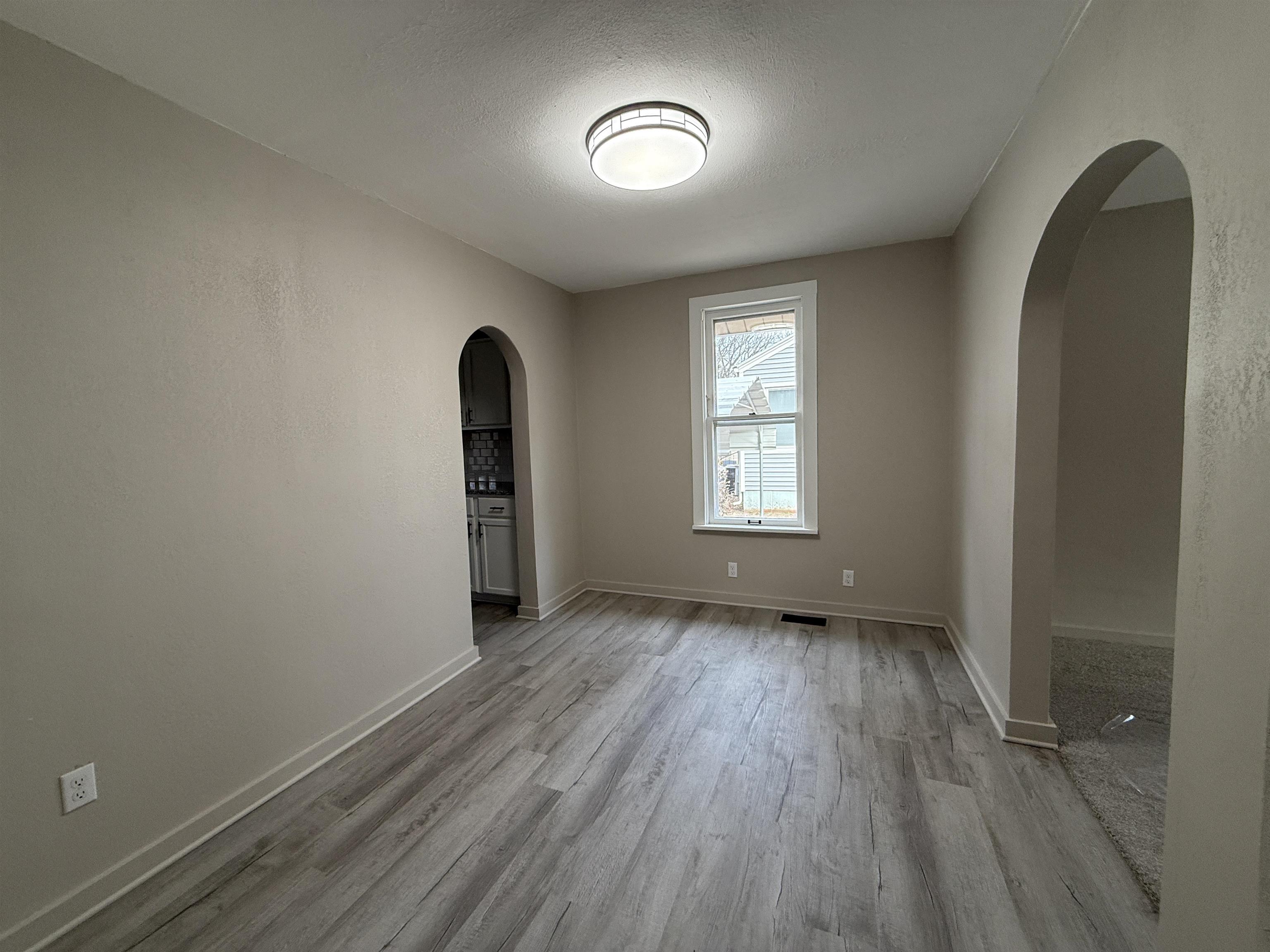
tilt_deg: -4.4
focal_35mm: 14
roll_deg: +1.4
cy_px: 476
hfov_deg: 102.1
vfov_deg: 85.7
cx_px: 635
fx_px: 514
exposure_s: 1/120
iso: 200
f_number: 2.2
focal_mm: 2.22
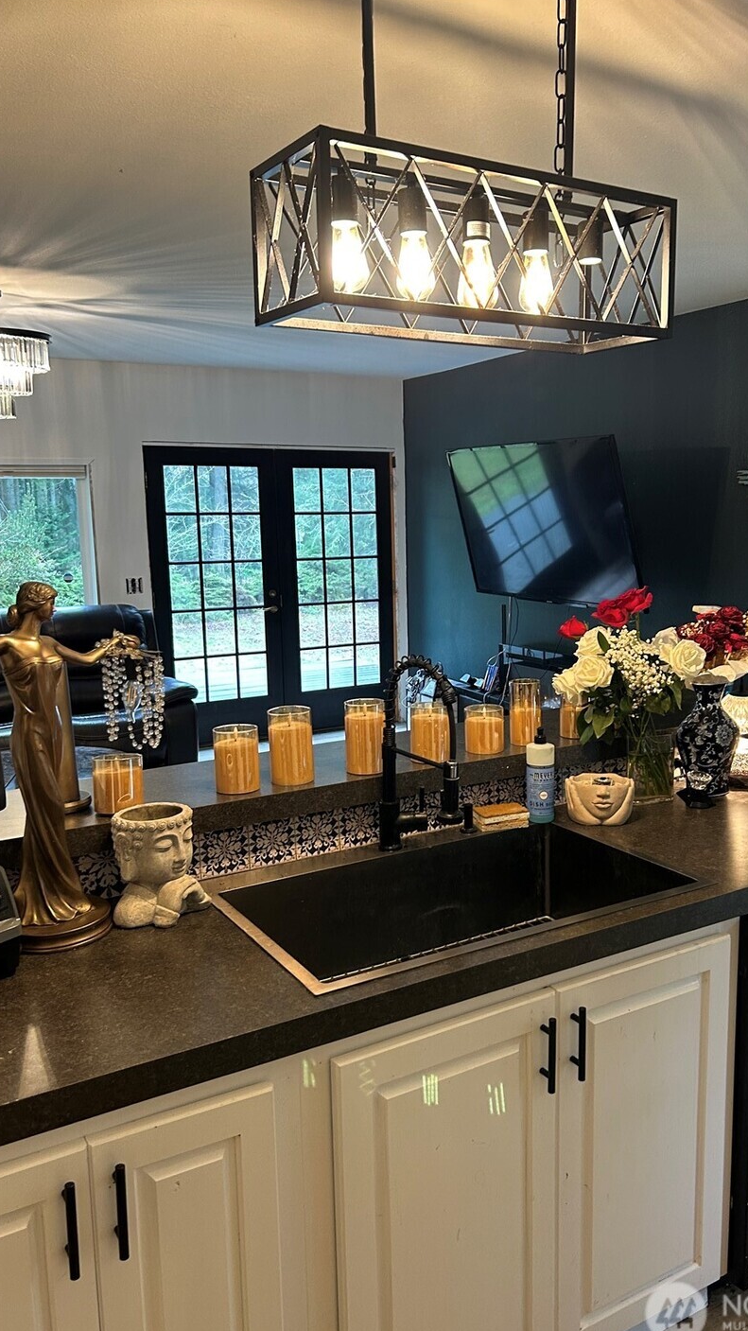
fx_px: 1023
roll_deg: +0.4
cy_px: 675
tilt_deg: -9.8
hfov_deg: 40.1
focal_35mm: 29
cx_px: 424
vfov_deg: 66.1
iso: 160
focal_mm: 5.7
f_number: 1.5
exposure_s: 1/60
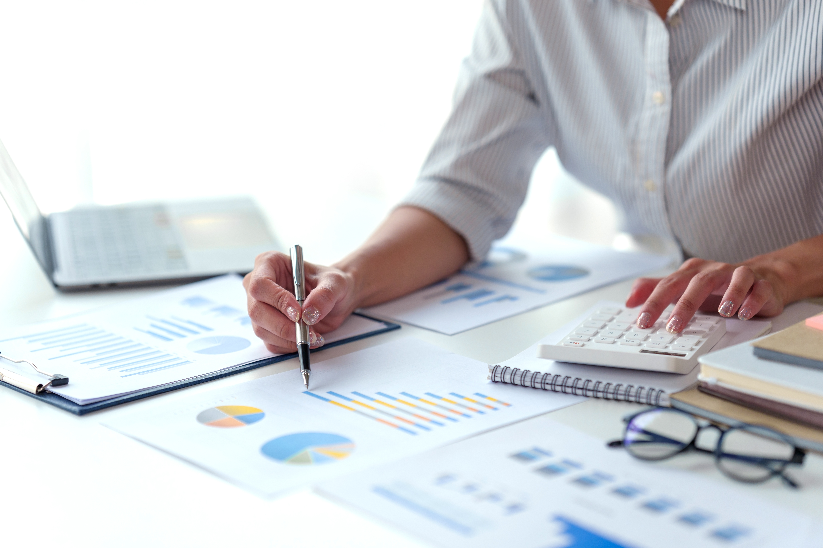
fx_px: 1943
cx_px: 412
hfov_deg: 23.9
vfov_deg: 16.1
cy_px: 274
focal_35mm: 85
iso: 200
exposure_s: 1/640
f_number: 2
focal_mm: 85
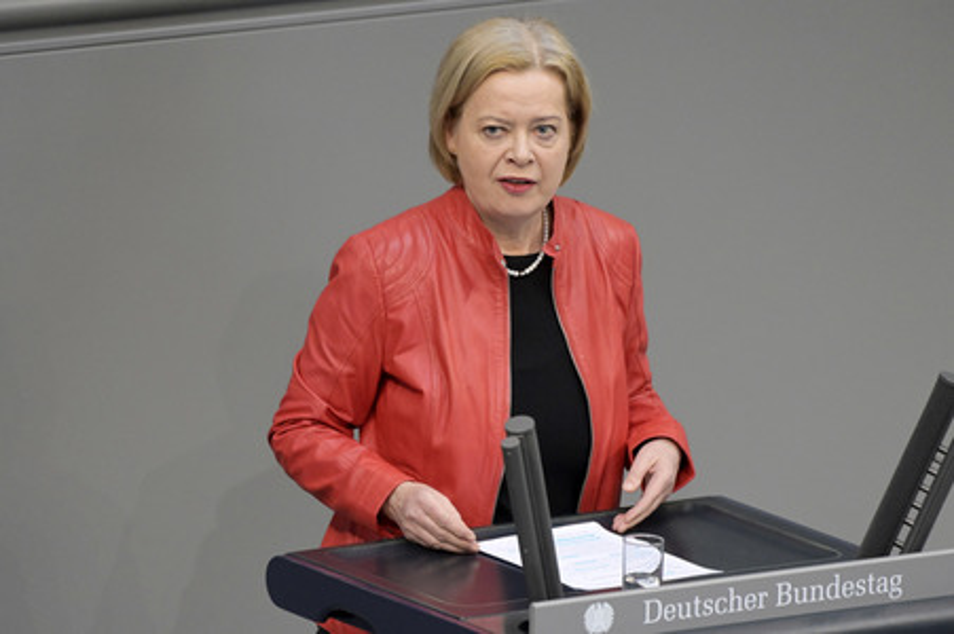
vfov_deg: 3.3
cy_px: 317
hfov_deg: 4.9
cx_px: 477
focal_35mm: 420
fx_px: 11122
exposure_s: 1/400
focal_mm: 420
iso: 8000
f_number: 5.6
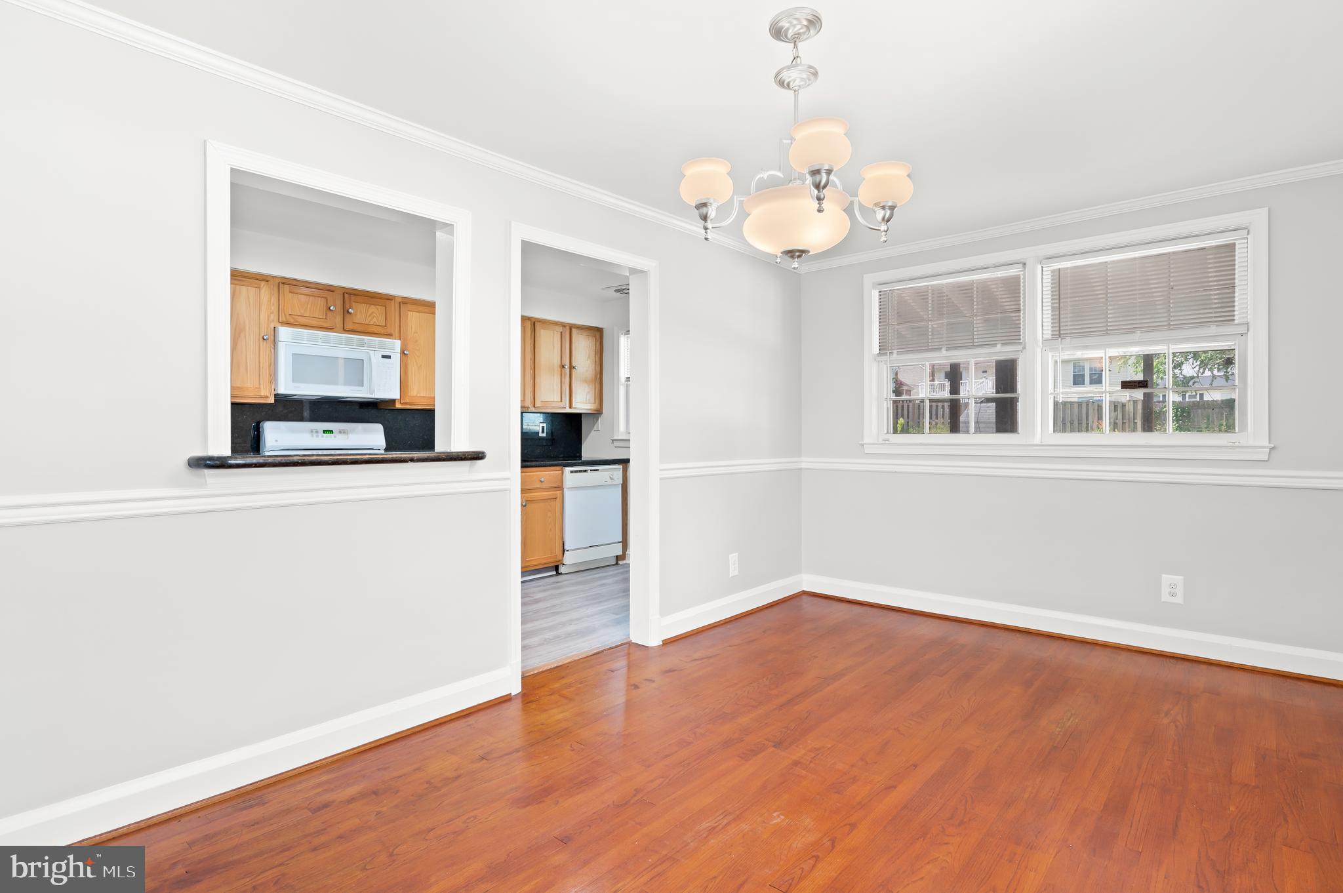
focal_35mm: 18
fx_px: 671
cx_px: 672
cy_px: 446
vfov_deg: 67.3
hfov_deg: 90.0
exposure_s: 1/4
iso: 100
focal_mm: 18
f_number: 7.1
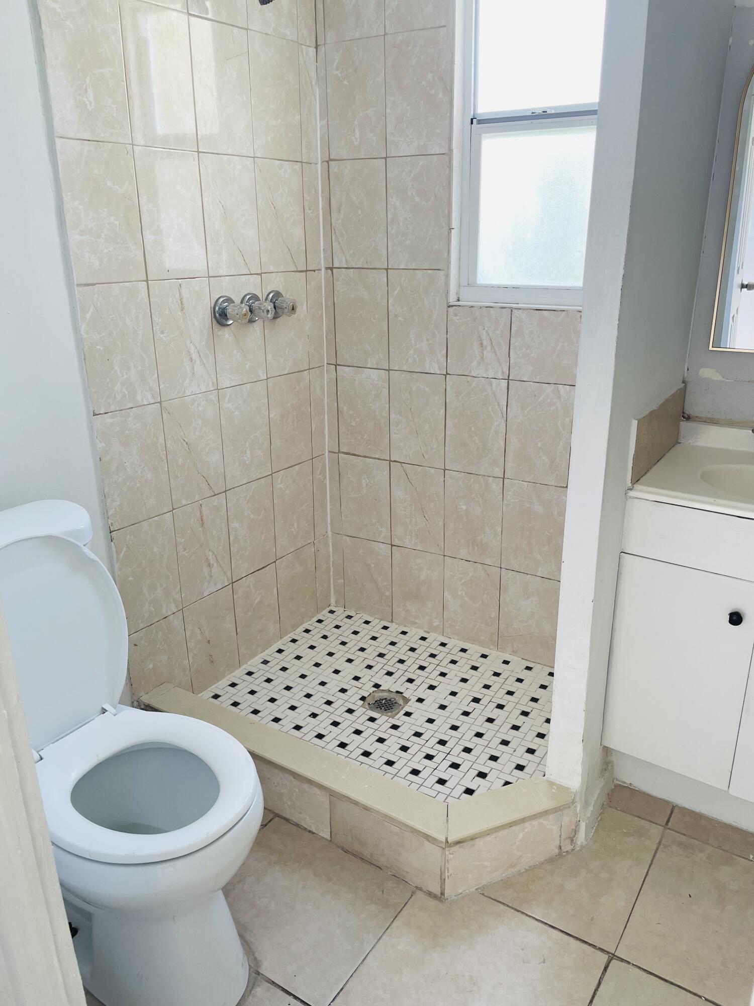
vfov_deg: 67.3
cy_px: 503
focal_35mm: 26
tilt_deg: -18.6
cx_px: 377
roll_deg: +0.4
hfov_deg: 53.1
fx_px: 755
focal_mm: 4.2
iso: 64
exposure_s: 1/121
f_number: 1.6
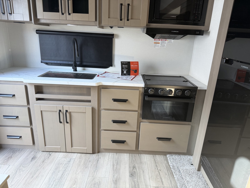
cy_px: 94
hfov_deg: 71.6
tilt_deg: -16.8
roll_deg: -5.0
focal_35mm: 24
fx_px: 173
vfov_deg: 56.8
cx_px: 125
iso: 200
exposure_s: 1/121
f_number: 1.78
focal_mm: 6.76
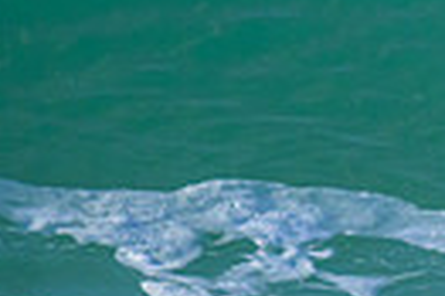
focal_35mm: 4242
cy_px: -45
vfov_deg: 0.3
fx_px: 52370
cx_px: 949
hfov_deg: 0.5
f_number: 11
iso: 2500
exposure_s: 1/2500
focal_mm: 800
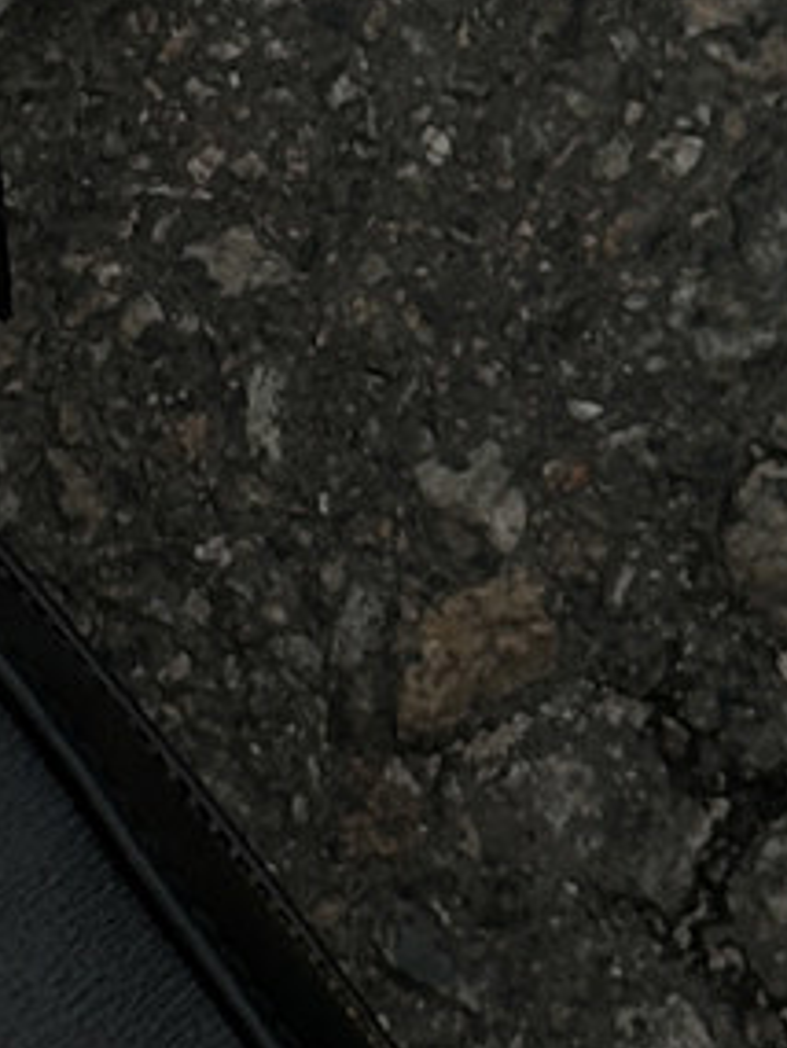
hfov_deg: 4.4
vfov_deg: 5.9
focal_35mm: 337
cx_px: -287
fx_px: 10208
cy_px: 243
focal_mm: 6.86
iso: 64
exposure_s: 1/3200
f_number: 1.8
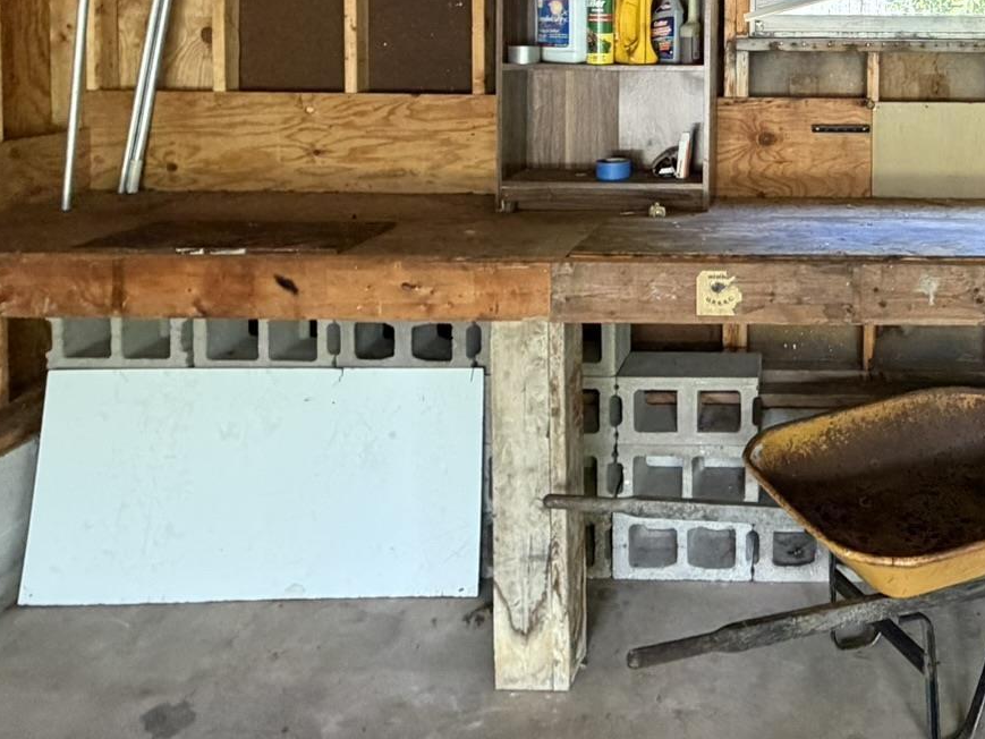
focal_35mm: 33
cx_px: 810
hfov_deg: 51.3
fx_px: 939
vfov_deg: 39.3
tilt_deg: -1.3
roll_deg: +0.4
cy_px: 50
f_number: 2.2
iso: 400
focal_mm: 2.22
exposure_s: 1/60
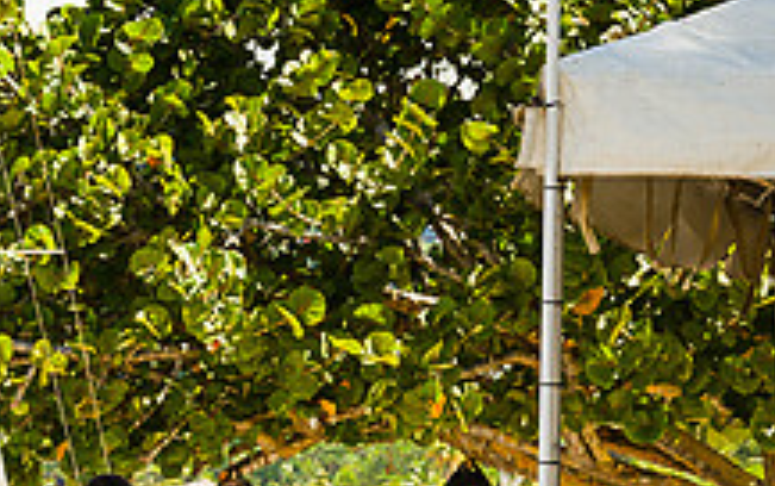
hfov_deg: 8.9
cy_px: 424
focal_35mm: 235
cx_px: 48
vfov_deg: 5.6
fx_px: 4967
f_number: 6.3
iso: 90
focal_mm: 56
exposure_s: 1/320
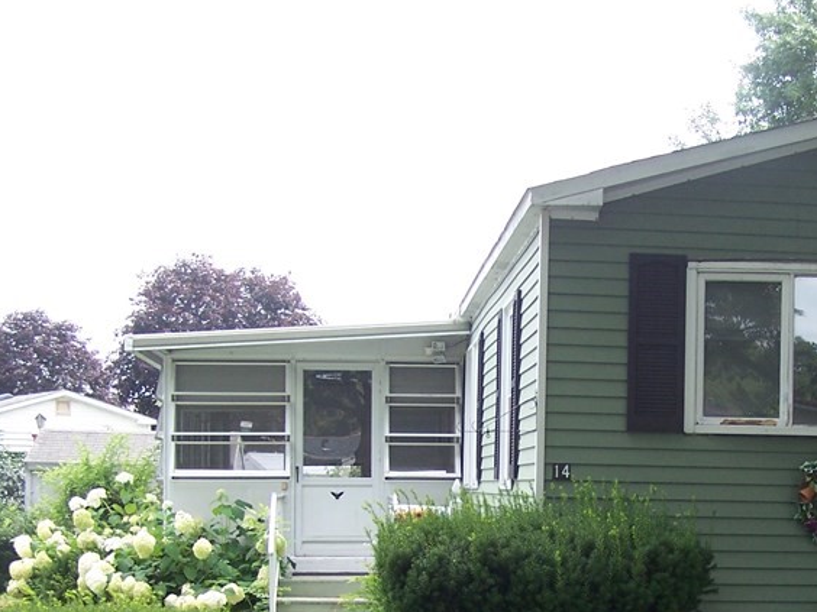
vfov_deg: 20.9
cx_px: 616
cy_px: 550
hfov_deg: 27.8
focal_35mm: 69
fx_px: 1629
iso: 80
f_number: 2.8
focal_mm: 6.3
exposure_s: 1/200
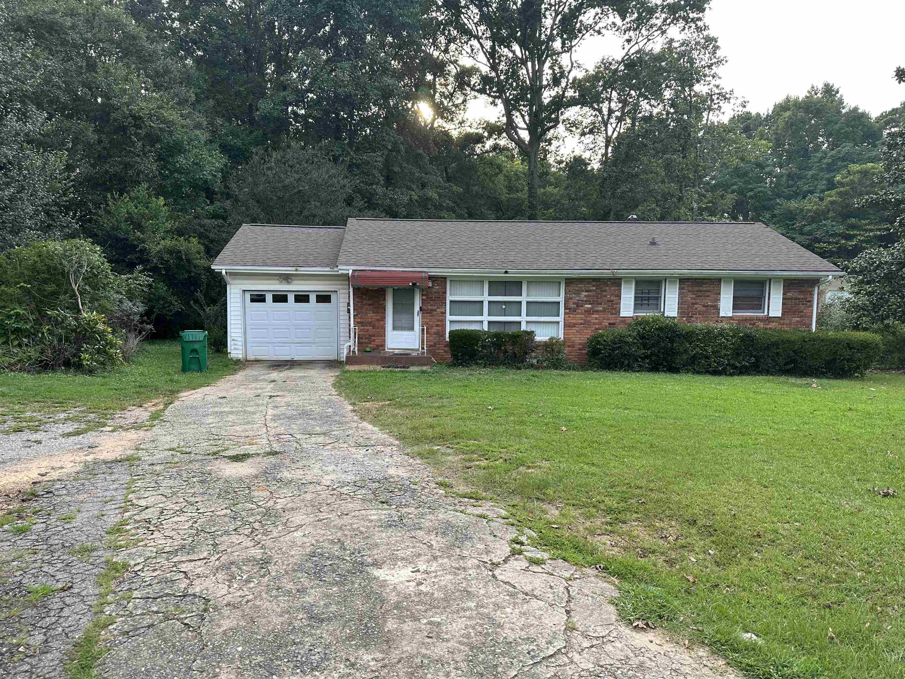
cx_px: 452
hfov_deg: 71.6
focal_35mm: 24
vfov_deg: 56.8
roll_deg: -0.6
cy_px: 340
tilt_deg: -6.8
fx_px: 627
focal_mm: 6.86
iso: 80
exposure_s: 1/344
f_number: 1.78
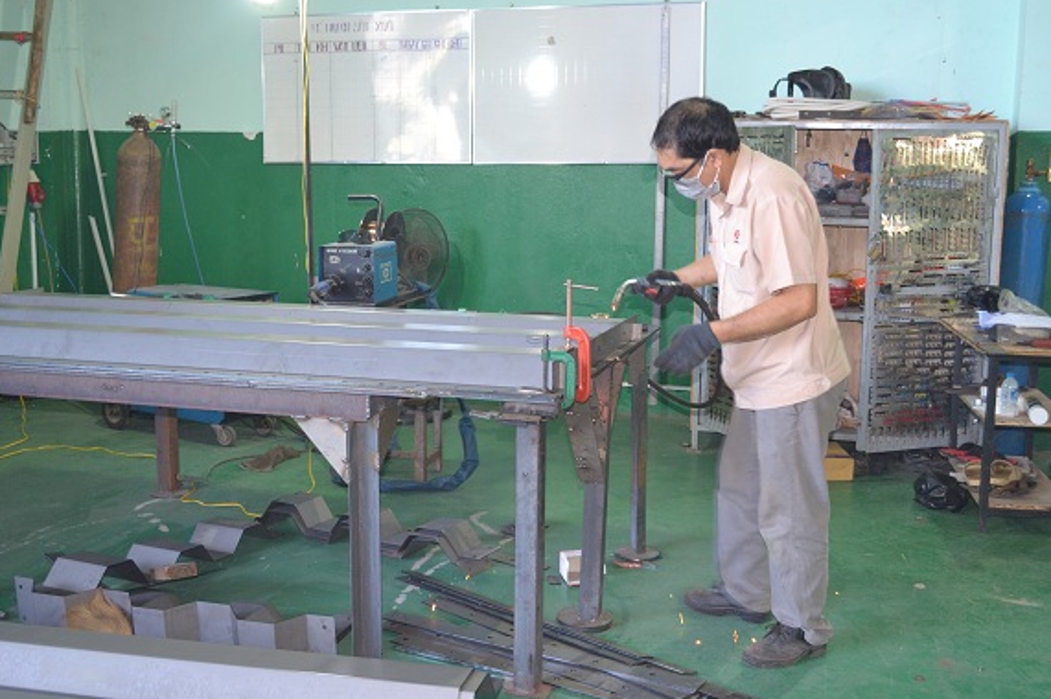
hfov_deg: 47.4
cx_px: 517
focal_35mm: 41
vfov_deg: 32.6
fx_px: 1196
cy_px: 340
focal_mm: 26
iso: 720
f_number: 4.2
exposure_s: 1/30
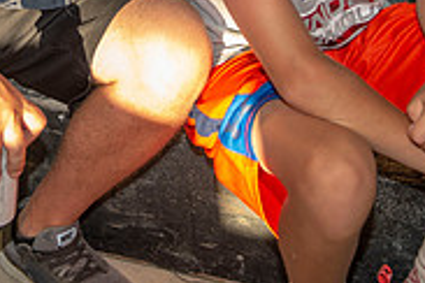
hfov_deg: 17.9
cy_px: -123
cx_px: 167
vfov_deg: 11.6
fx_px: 1346
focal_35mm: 114
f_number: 3.2
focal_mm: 36
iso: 100
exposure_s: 1/100
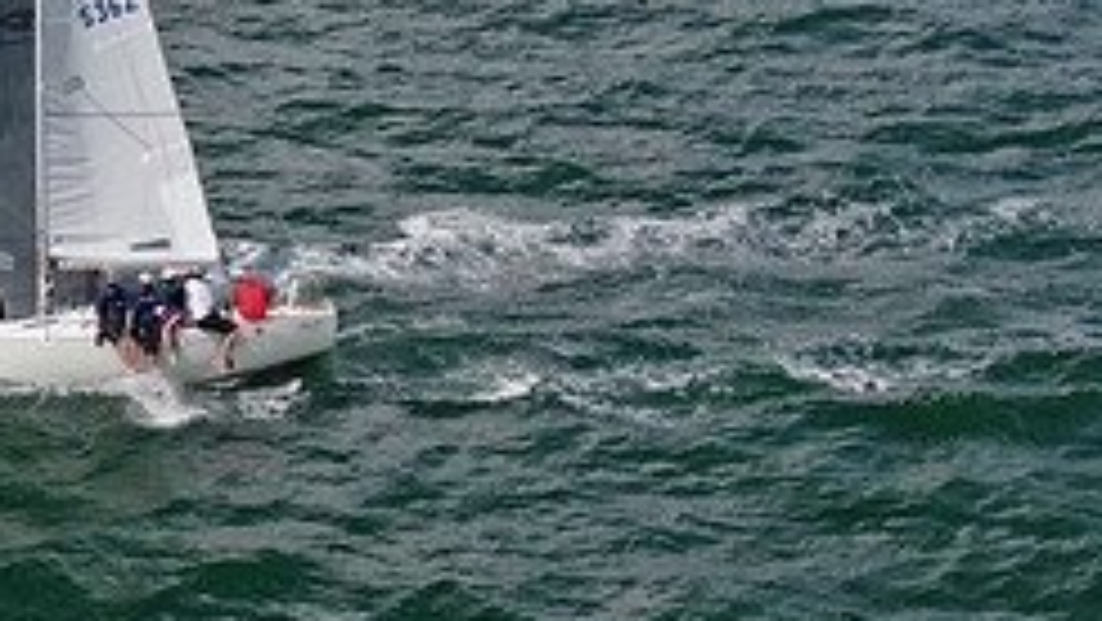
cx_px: -67
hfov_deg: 16.8
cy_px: 362
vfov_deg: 9.8
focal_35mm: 124
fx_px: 3625
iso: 100
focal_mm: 8.6
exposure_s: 1/1250
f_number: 3.8
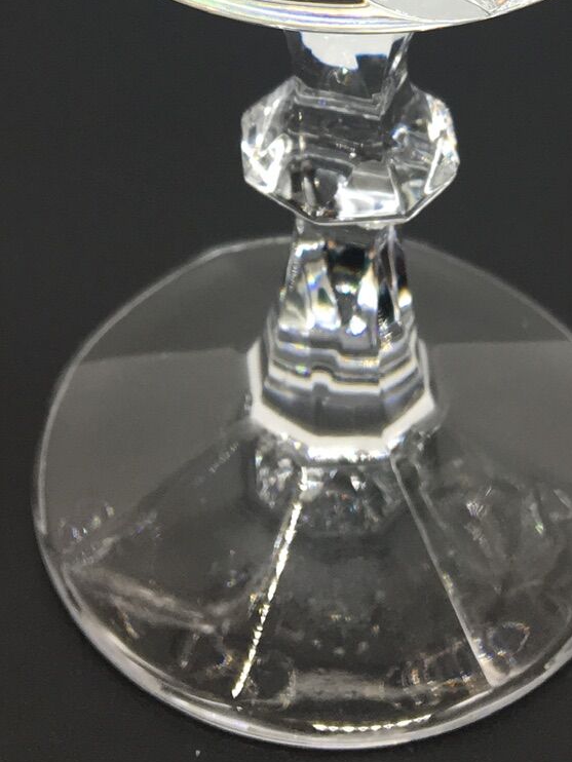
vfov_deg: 22.6
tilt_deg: -33.9
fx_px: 1762
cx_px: 361
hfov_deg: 18.4
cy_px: -136
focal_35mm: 80
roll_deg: -0.8
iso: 40
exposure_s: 1/100
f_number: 2.2
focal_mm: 4.15
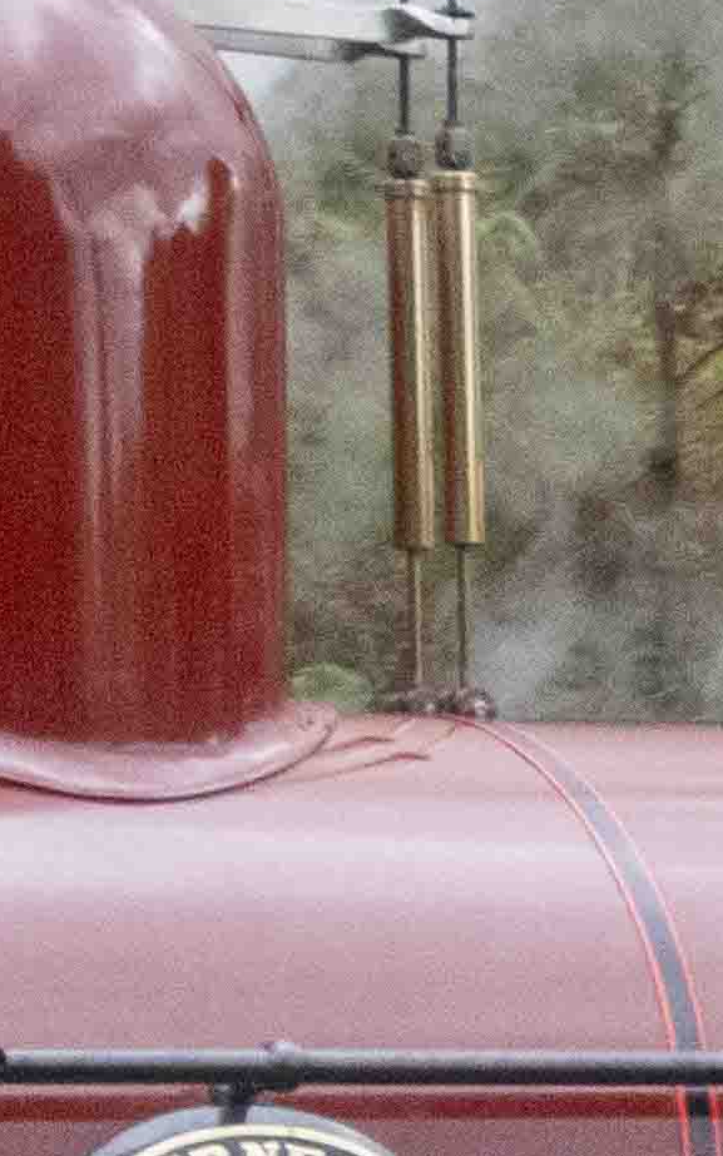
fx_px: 9299
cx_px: 2520
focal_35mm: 295
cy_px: 1082
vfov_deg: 7.1
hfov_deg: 4.2
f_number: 16
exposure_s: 1/200
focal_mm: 32
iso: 4000
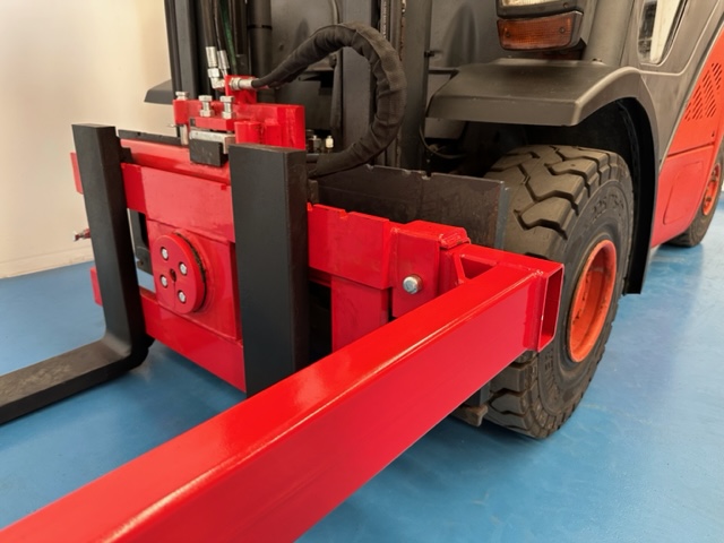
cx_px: 362
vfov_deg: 56.8
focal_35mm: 24
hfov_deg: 71.6
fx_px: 502
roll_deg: -2.2
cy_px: 272
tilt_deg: -19.3
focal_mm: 6.86
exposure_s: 1/60
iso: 250
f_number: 1.78
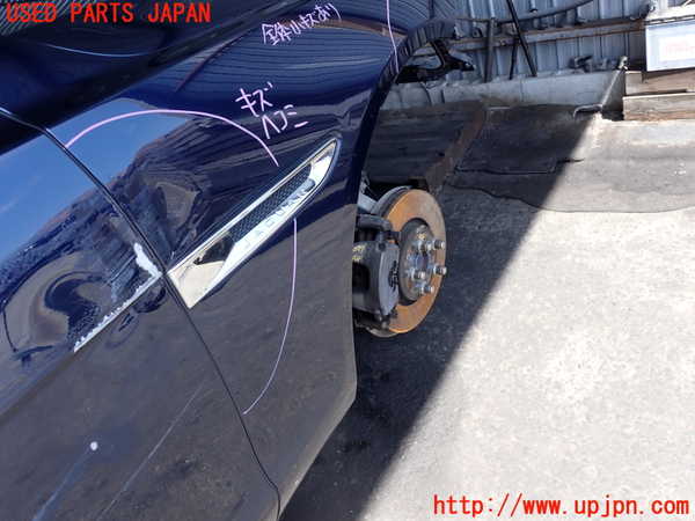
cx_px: 348
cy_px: 260
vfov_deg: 46.8
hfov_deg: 60.0
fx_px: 602
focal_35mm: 30
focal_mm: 5.4
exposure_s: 1/160
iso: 100
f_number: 3.2
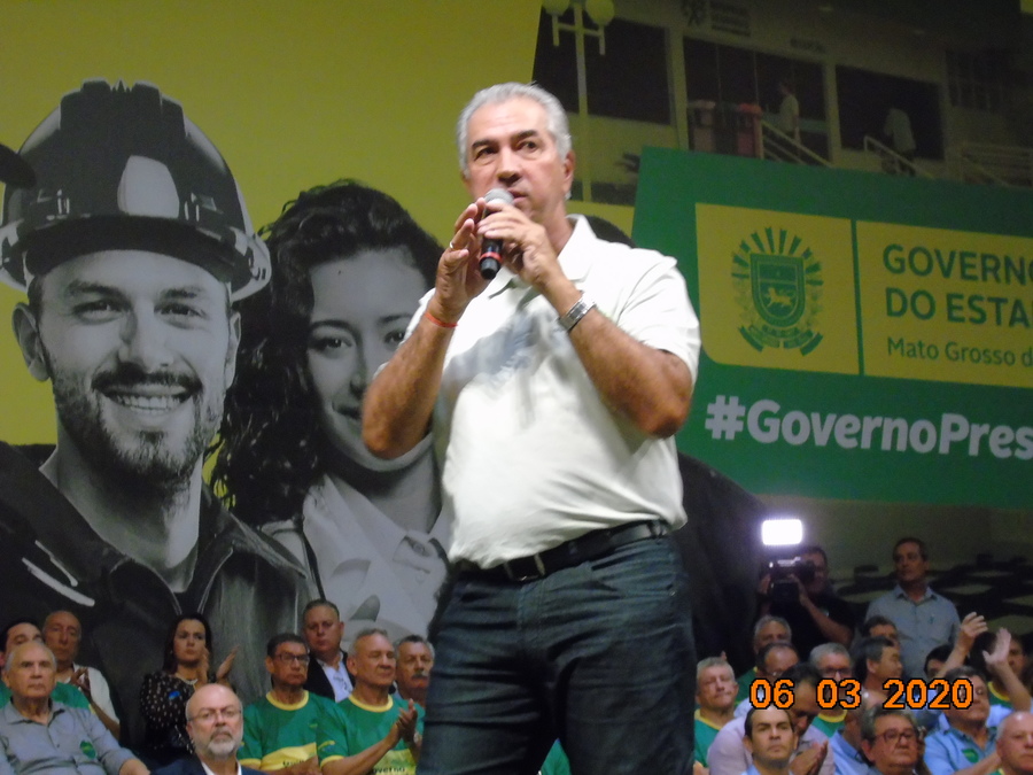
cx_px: 516
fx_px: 3223
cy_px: 388
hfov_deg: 18.2
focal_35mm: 108
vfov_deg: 13.7
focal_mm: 19
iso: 800
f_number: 4.4
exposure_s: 1/60
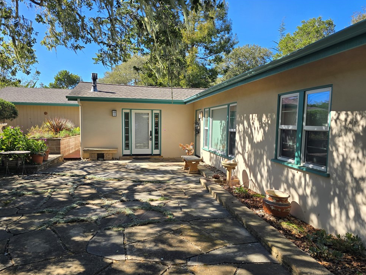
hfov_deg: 71.6
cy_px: 142
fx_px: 254
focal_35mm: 24
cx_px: 184
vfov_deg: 56.8
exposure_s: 1/370
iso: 12
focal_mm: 6.3
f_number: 1.7
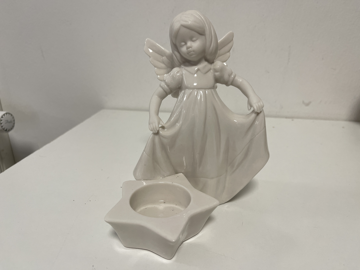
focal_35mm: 25
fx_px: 260
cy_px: 135
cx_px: 180
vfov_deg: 54.9
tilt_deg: -22.5
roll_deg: -0.4
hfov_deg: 69.4
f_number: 1.6
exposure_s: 1/100
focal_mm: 5.1
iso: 100
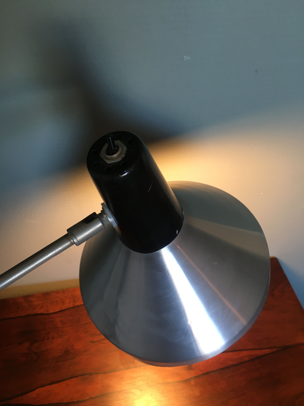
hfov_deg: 48.2
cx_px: 152
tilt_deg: -46.8
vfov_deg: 61.7
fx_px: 340
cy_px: 203
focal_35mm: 29
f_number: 2.2
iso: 64
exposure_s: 1/33
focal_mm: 4.15
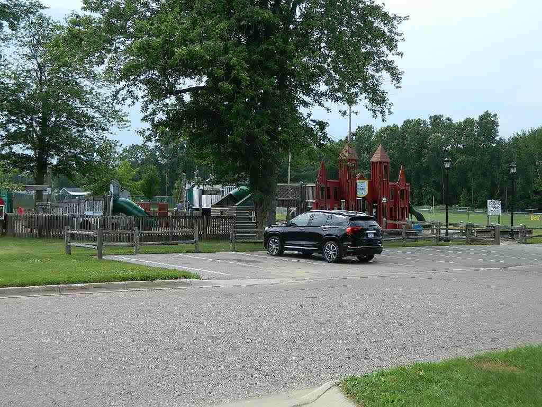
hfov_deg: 40.4
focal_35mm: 47
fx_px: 736
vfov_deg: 30.9
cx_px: 271
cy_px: 204
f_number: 3.6
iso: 80
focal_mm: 8.4
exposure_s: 1/400
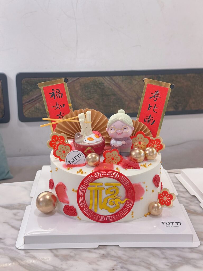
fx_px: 375
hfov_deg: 30.3
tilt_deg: -18.5
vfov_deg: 39.7
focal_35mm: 48
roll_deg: -1.8
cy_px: 136
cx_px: 102
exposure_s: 1/33
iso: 160
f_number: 1.78
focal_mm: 6.86
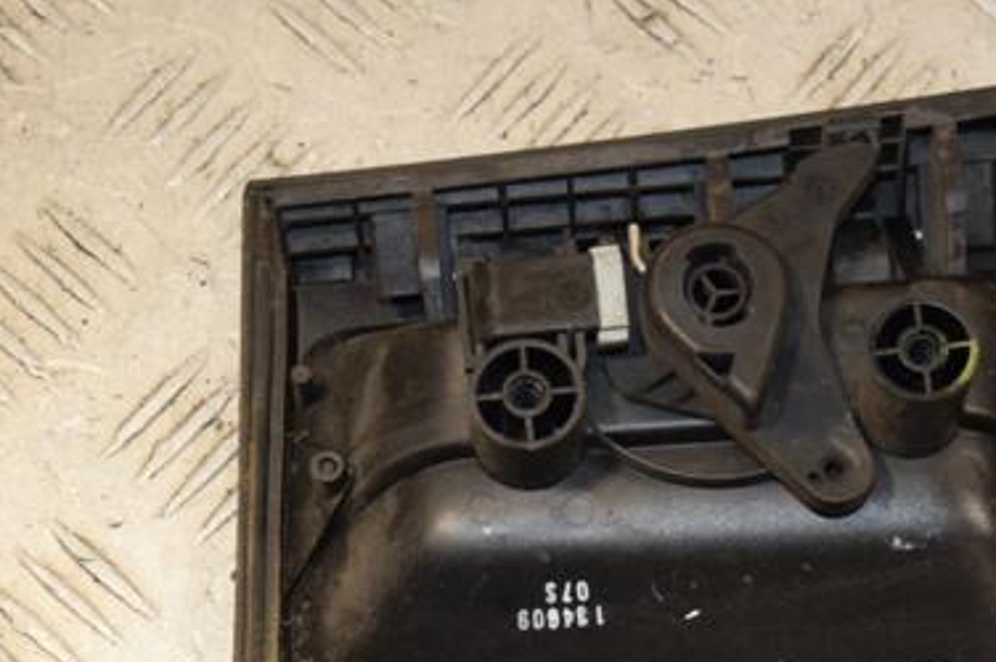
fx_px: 3179
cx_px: 662
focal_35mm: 115
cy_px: 461
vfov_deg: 11.9
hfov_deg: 17.8
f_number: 5.6
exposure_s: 1/200
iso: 800
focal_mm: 48
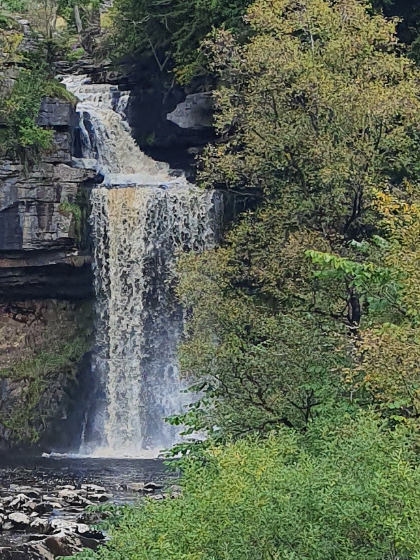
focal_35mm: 122
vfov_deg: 16.0
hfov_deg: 11.8
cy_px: 477
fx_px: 1974
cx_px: -153
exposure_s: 1/526
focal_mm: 4.32
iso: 50
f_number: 2.4
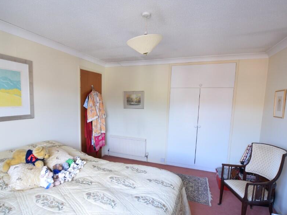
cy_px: 119
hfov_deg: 84.4
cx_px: 129
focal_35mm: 19
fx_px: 158
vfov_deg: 68.5
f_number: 3.5
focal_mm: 10
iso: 100
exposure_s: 1/6
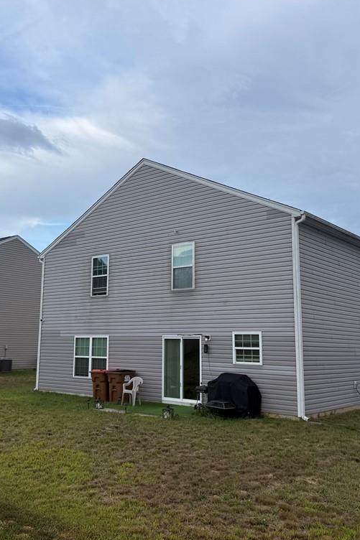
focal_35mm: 34
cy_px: 266
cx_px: 144
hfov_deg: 38.7
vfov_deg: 55.8
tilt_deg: +8.3
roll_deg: -1.0
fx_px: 510
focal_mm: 6.76
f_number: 1.78
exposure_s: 1/1230
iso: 80
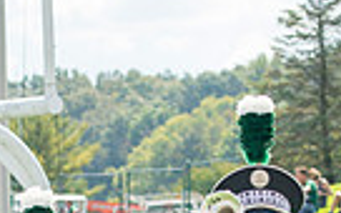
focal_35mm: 326
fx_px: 3030
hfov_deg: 6.4
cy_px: 348
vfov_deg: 4.0
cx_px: 153
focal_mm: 75
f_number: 4.5
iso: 200
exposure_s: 1/1000
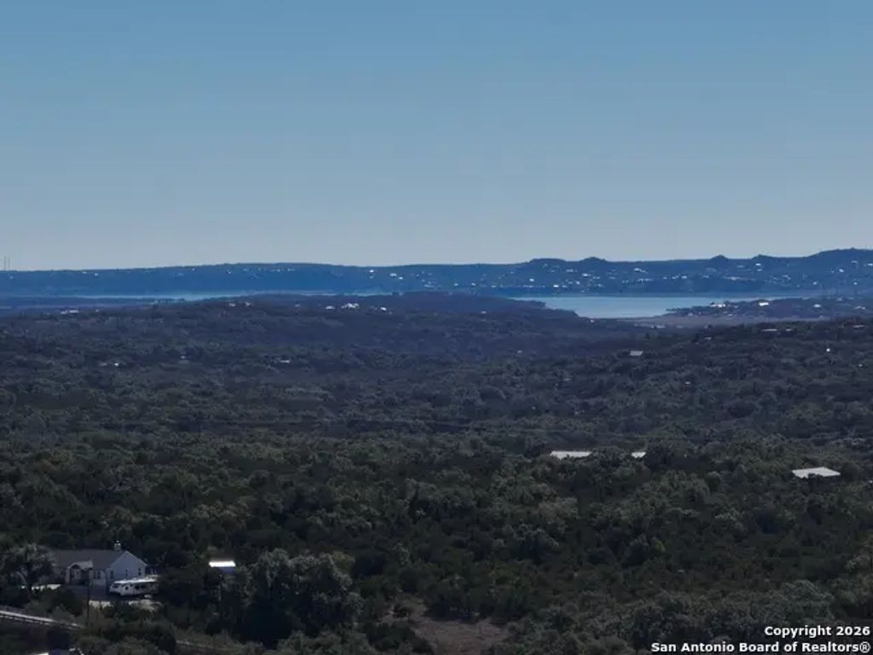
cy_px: 328
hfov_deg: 12.3
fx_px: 4060
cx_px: 436
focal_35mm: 161
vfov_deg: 9.2
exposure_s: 1/800
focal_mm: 29.85
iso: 100
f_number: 4.4
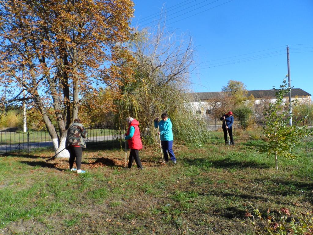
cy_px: 118
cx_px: 156
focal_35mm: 24
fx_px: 217
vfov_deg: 56.8
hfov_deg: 71.6
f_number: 4.5
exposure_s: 1/350
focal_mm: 4
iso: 80
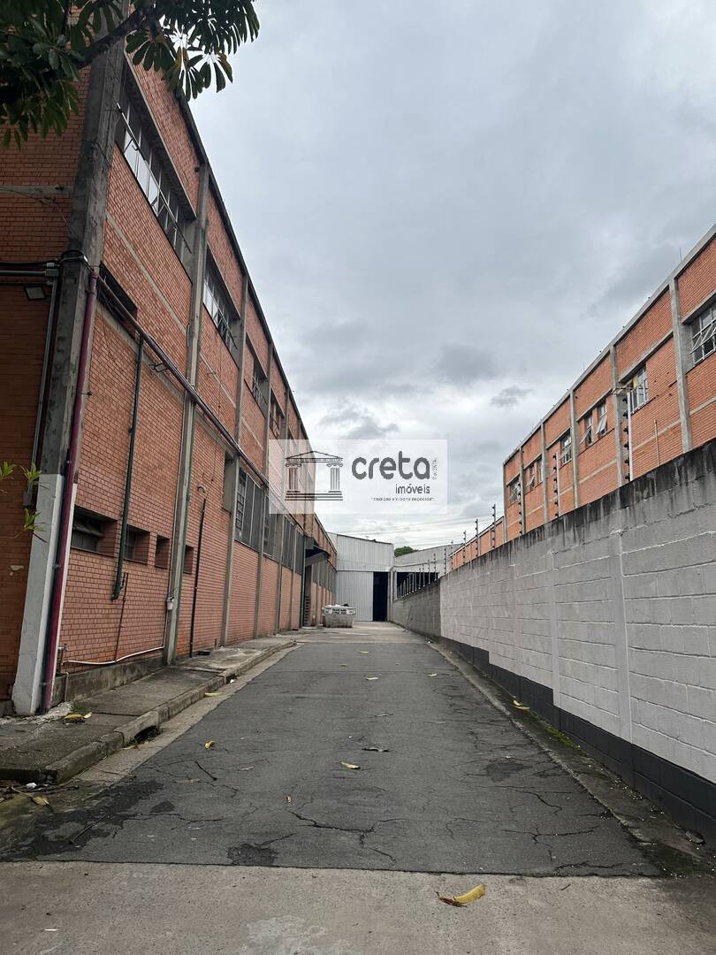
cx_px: 358
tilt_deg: +15.1
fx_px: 662
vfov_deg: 71.6
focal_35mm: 24
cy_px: 478
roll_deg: -3.0
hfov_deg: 56.8
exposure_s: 1/2353
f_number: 1.78
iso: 80
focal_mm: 6.86
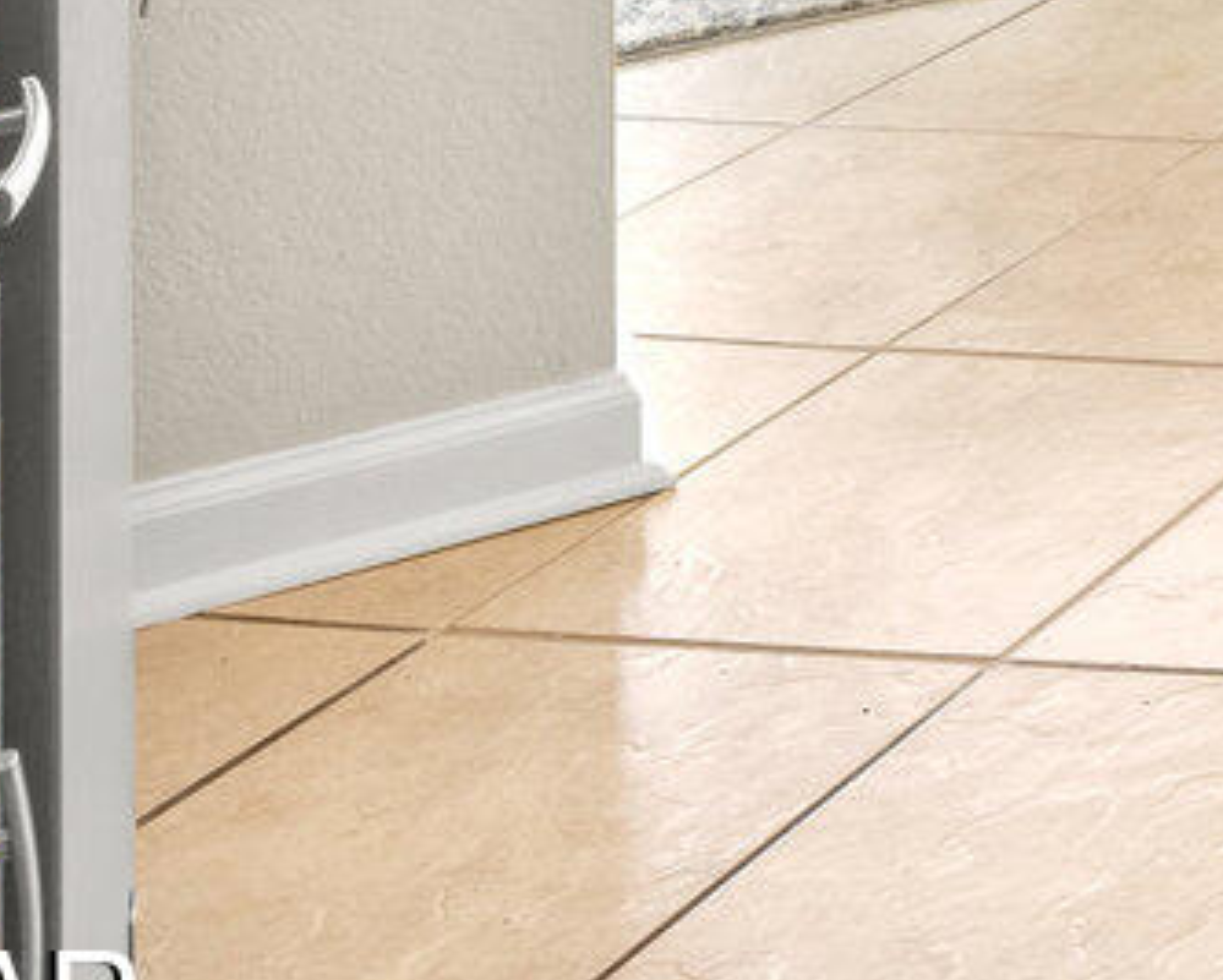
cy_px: -1272
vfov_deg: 12.7
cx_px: 3059
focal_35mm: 98
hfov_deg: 13.4
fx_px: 3550
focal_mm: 17
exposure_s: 1
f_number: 7.1
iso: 500
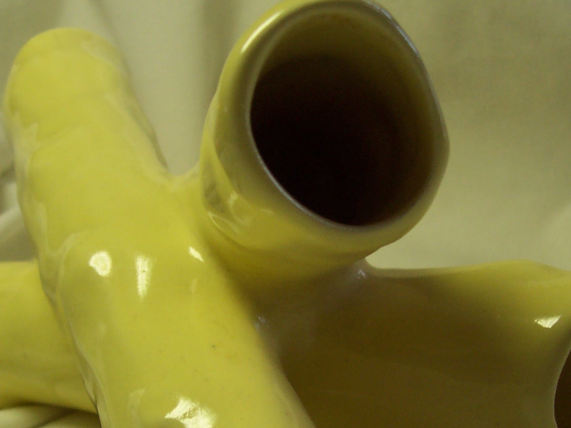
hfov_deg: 29.4
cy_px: 350
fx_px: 1089
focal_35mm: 66
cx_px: 303
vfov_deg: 21.9
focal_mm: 5.6
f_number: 2.8
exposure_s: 1/125
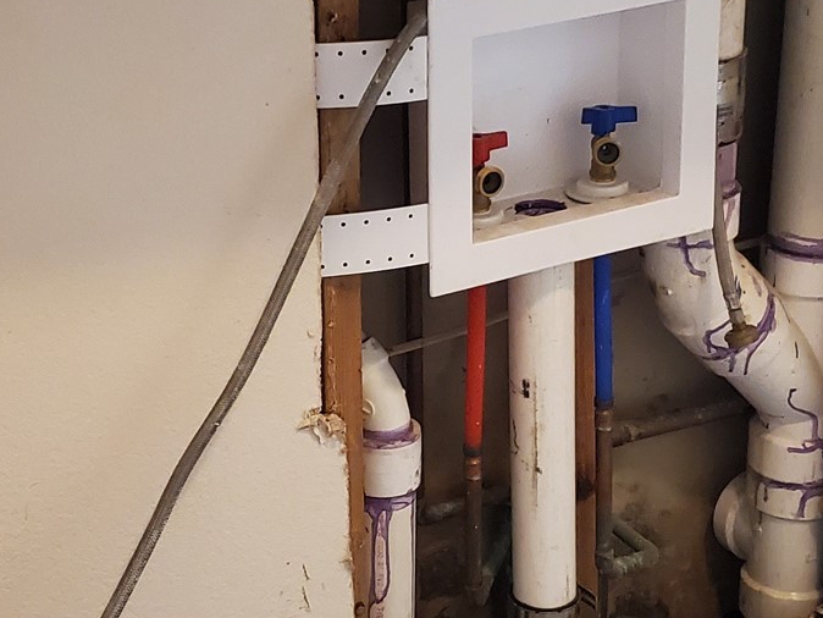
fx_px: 1879
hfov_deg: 24.7
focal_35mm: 79
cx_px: 401
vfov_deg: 18.7
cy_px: 278
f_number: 1.5
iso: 640
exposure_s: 1/40
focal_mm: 4.3
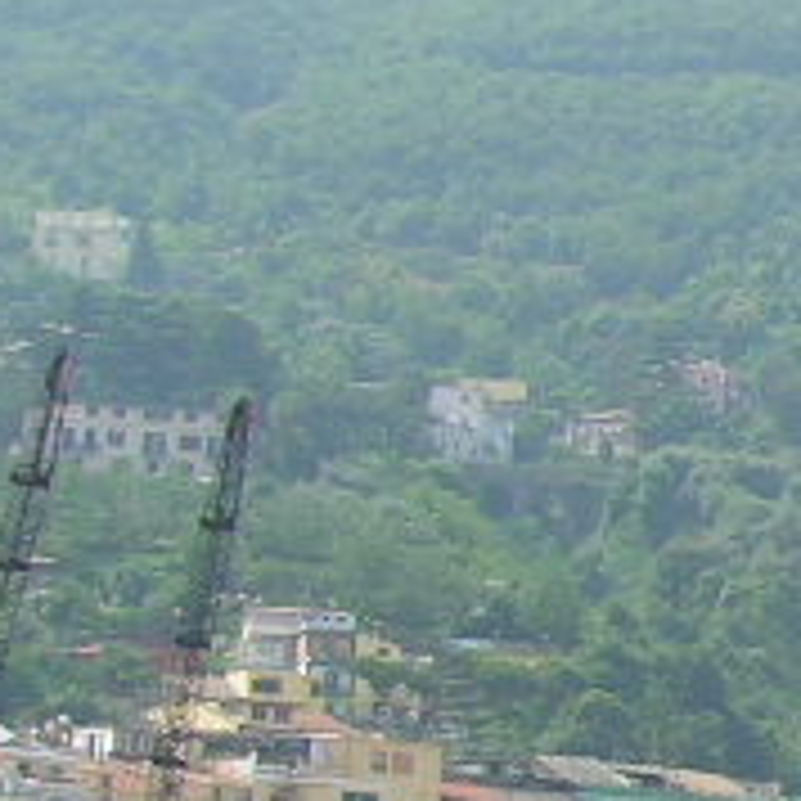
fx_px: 4529
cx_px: 2133
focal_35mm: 173
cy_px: 752
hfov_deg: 8.8
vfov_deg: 10.0
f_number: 4.9
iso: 50
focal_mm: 5.7
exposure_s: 1/214
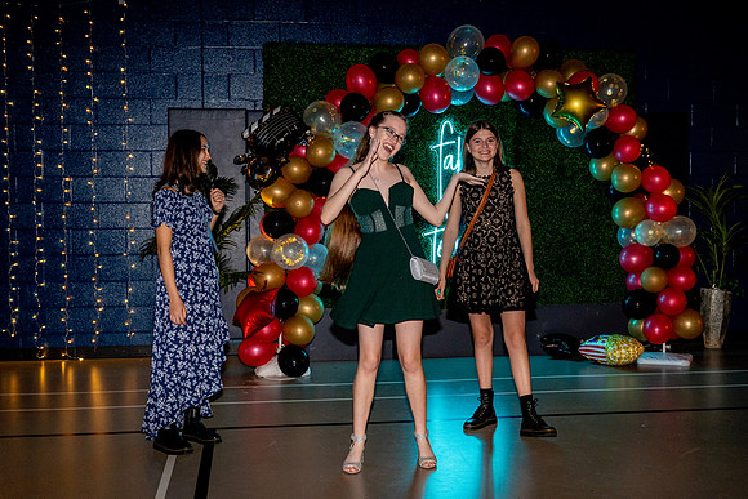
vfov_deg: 30.3
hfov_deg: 44.2
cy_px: 248
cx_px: 377
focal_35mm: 44
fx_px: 921
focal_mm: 39
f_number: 4
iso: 1250
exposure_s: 1/100
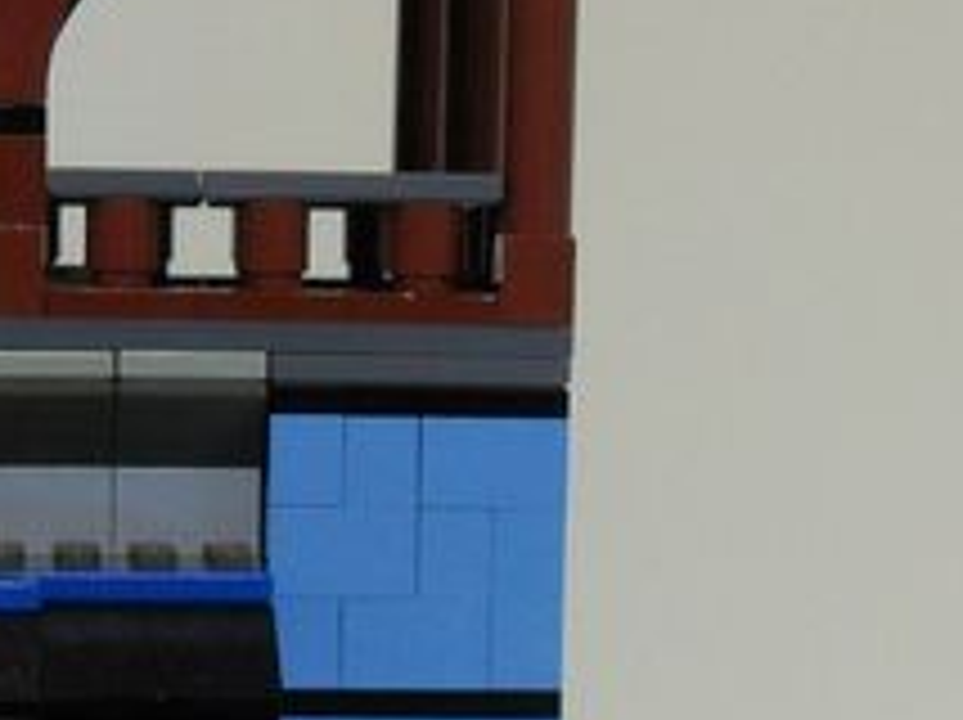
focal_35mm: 131
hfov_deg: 14.8
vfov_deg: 11.2
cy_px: 648
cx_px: -22
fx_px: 3640
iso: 200
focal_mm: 6.2
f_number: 2.8
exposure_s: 1/15
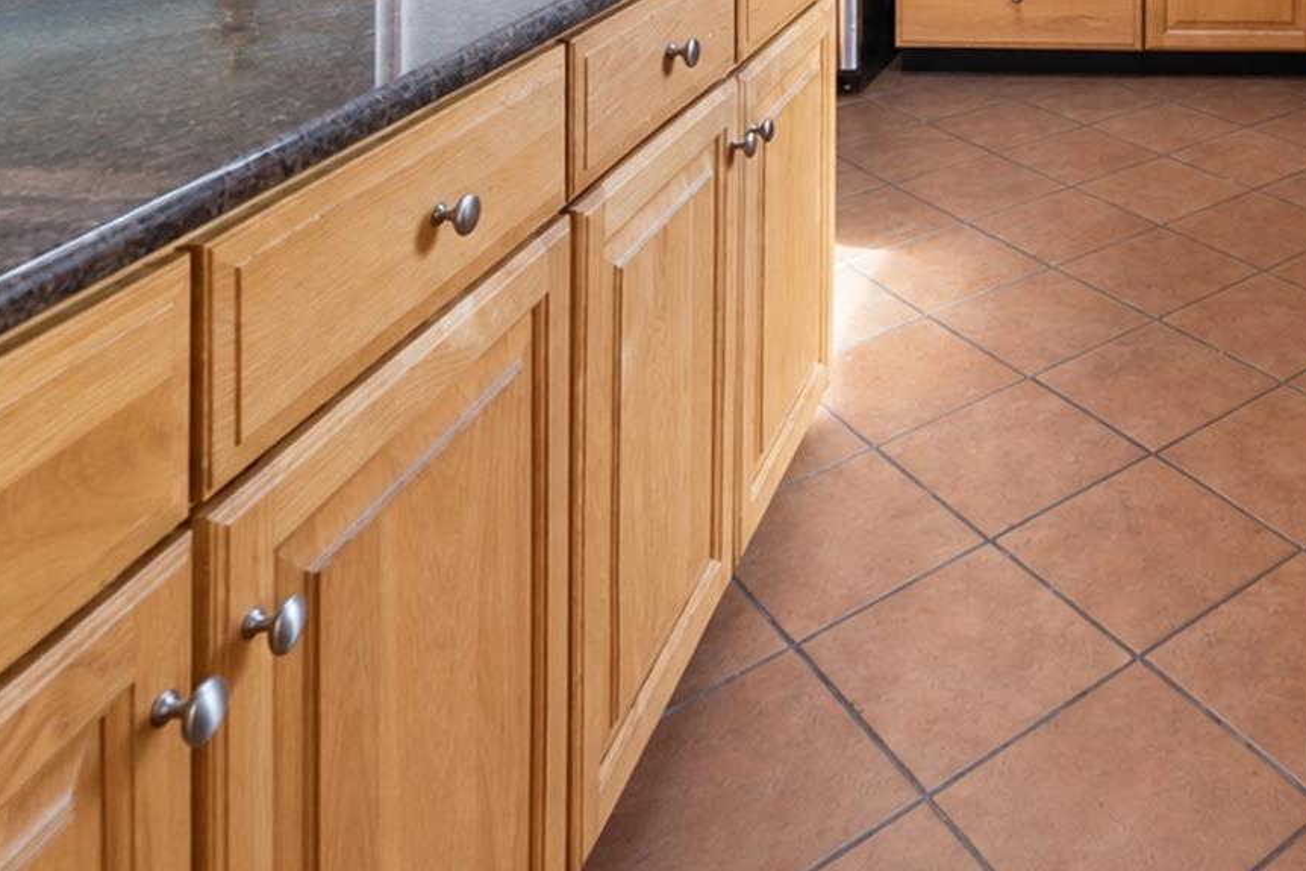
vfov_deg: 30.4
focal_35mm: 38
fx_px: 1379
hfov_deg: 43.5
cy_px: -143
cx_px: 1303
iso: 3200
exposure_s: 1/25
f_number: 9
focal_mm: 16
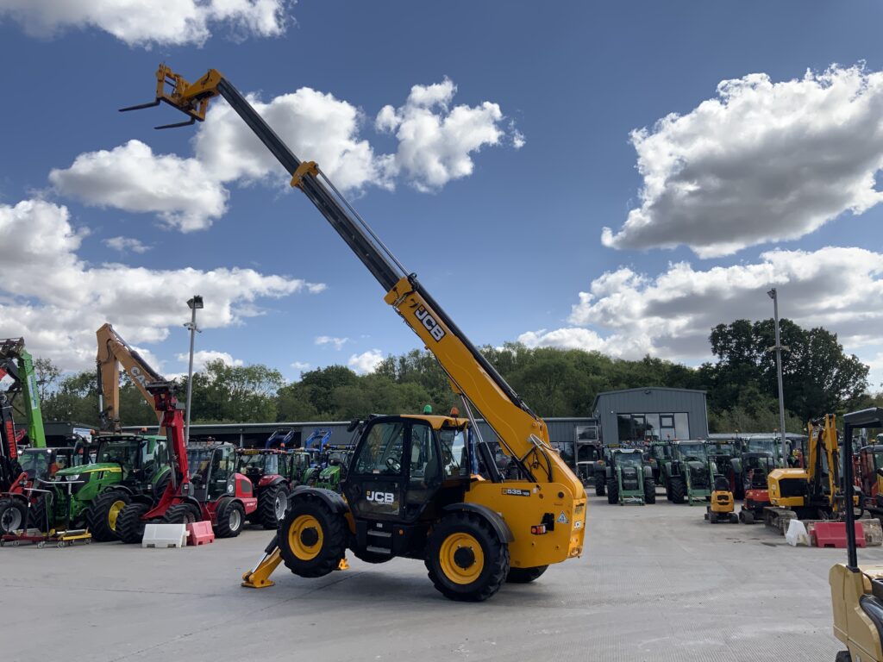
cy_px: 331
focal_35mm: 29
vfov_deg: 48.2
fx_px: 740
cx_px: 442
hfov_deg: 61.7
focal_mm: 3
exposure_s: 1/1055
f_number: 1.8
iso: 16
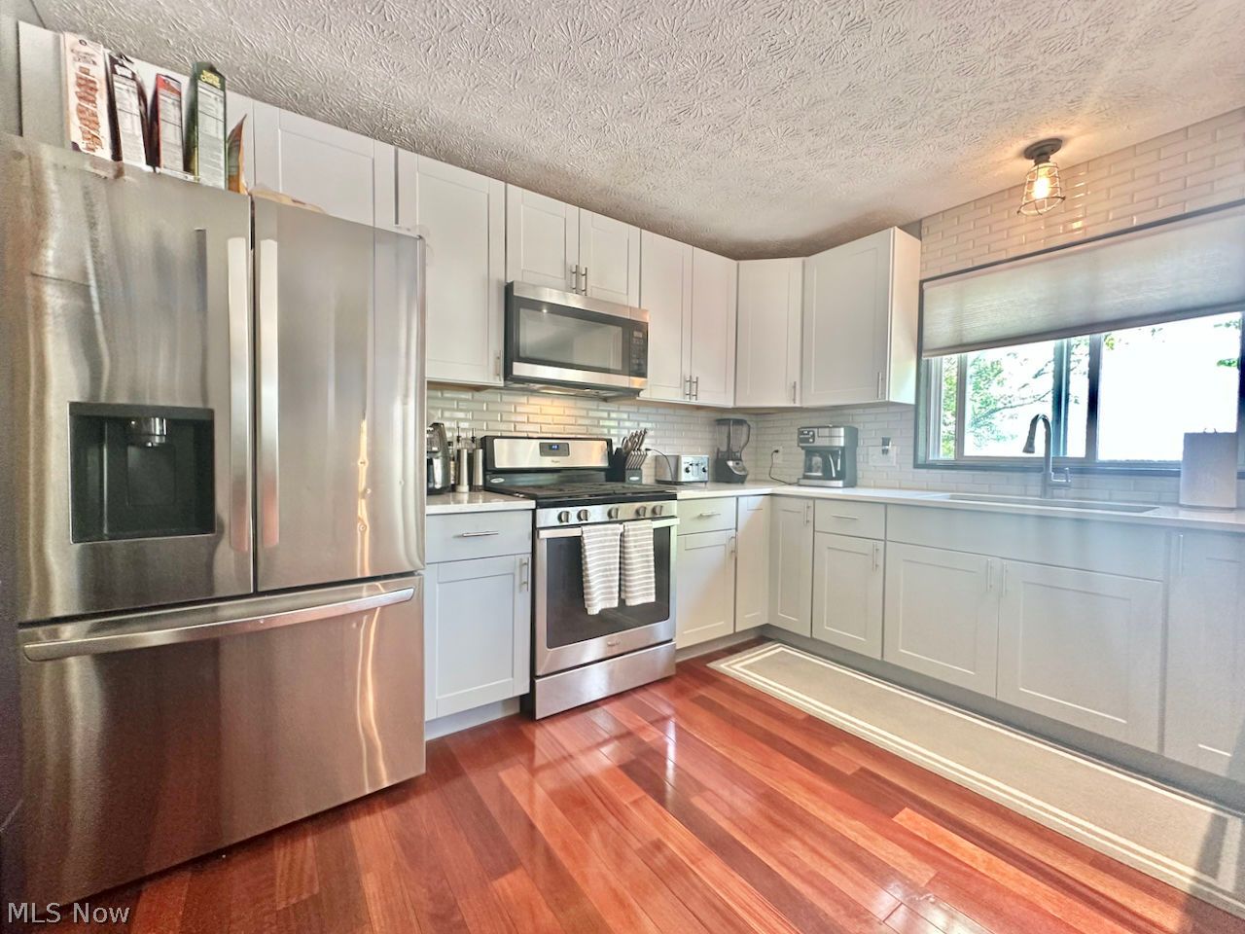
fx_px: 504
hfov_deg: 102.1
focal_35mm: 14
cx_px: 622
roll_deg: +0.0
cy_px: 467
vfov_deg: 85.7
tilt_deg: -1.0
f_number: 2.2
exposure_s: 1/60
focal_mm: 2.22
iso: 320
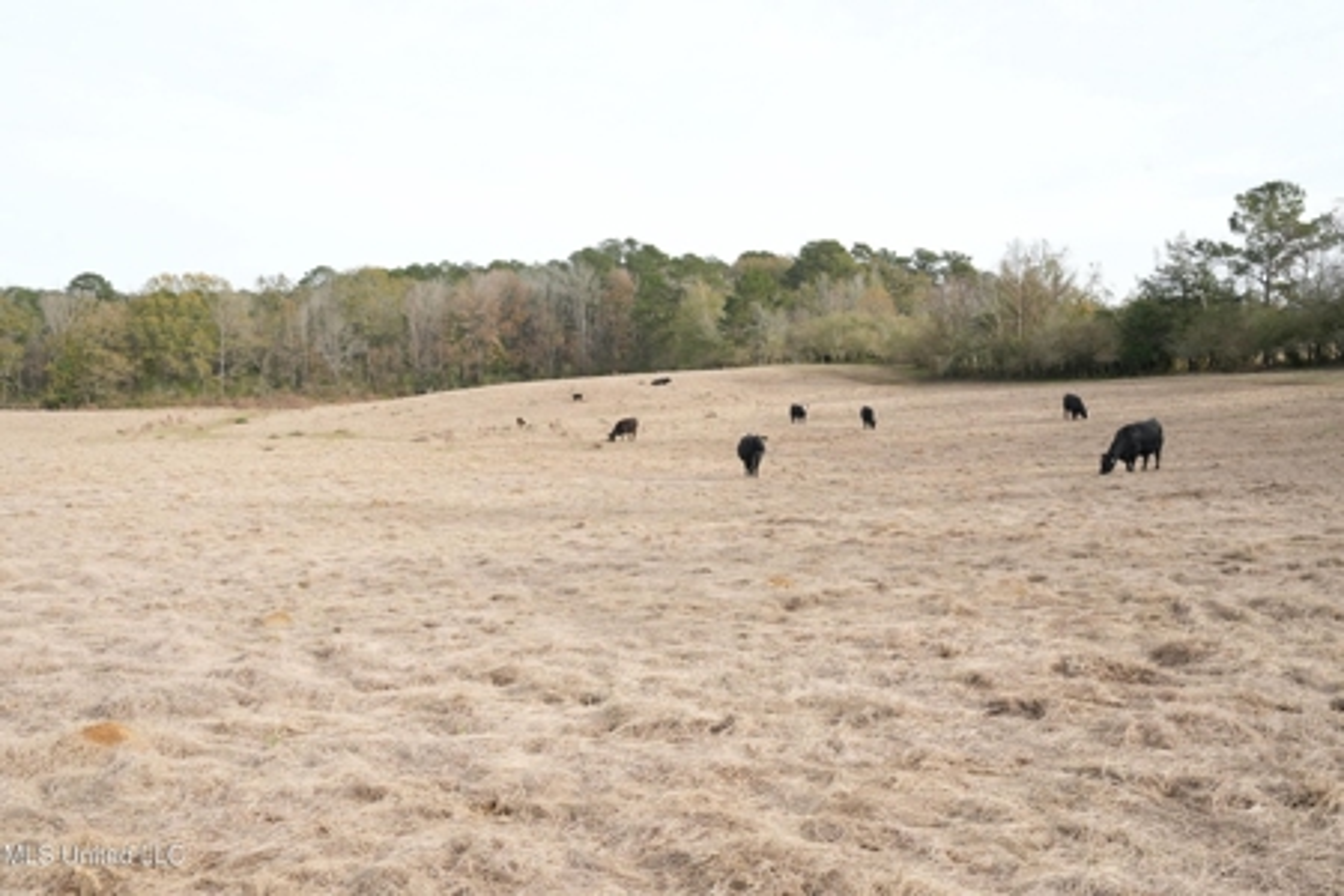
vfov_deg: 40.0
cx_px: 672
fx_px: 1232
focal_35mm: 33
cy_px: 448
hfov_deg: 57.2
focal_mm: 33
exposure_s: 1/100
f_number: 11
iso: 320
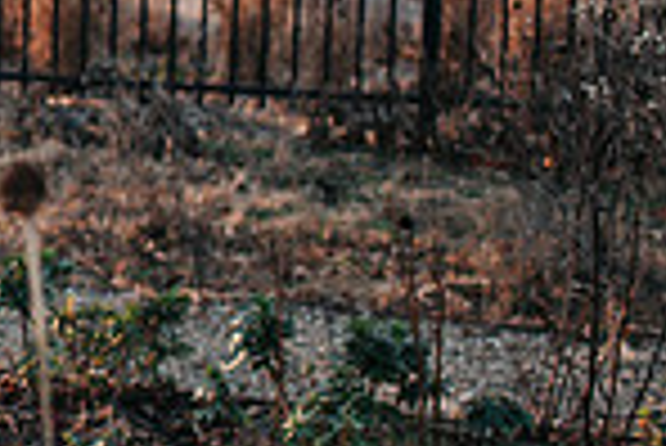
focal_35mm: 141
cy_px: -187
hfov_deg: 13.2
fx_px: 2611
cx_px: -508
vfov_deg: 9.5
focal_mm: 35
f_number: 2.8
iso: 220
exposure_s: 1/500
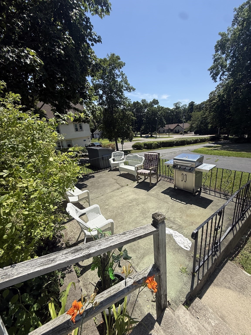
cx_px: 126
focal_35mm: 14
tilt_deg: -17.8
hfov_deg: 85.7
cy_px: 168
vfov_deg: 102.1
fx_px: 135
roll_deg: +6.1
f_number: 2.2
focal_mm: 2.22
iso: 50
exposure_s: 1/2165
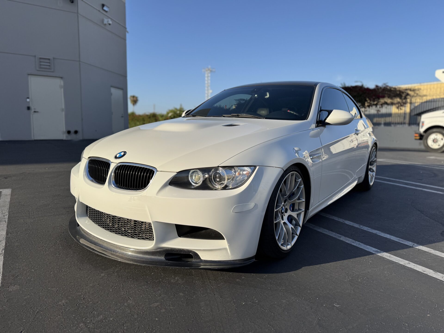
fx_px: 308
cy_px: 166
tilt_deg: -7.1
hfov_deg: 71.6
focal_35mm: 24
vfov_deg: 56.8
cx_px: 222
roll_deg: -0.8
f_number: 1.78
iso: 80
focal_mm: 6.76
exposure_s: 1/3802
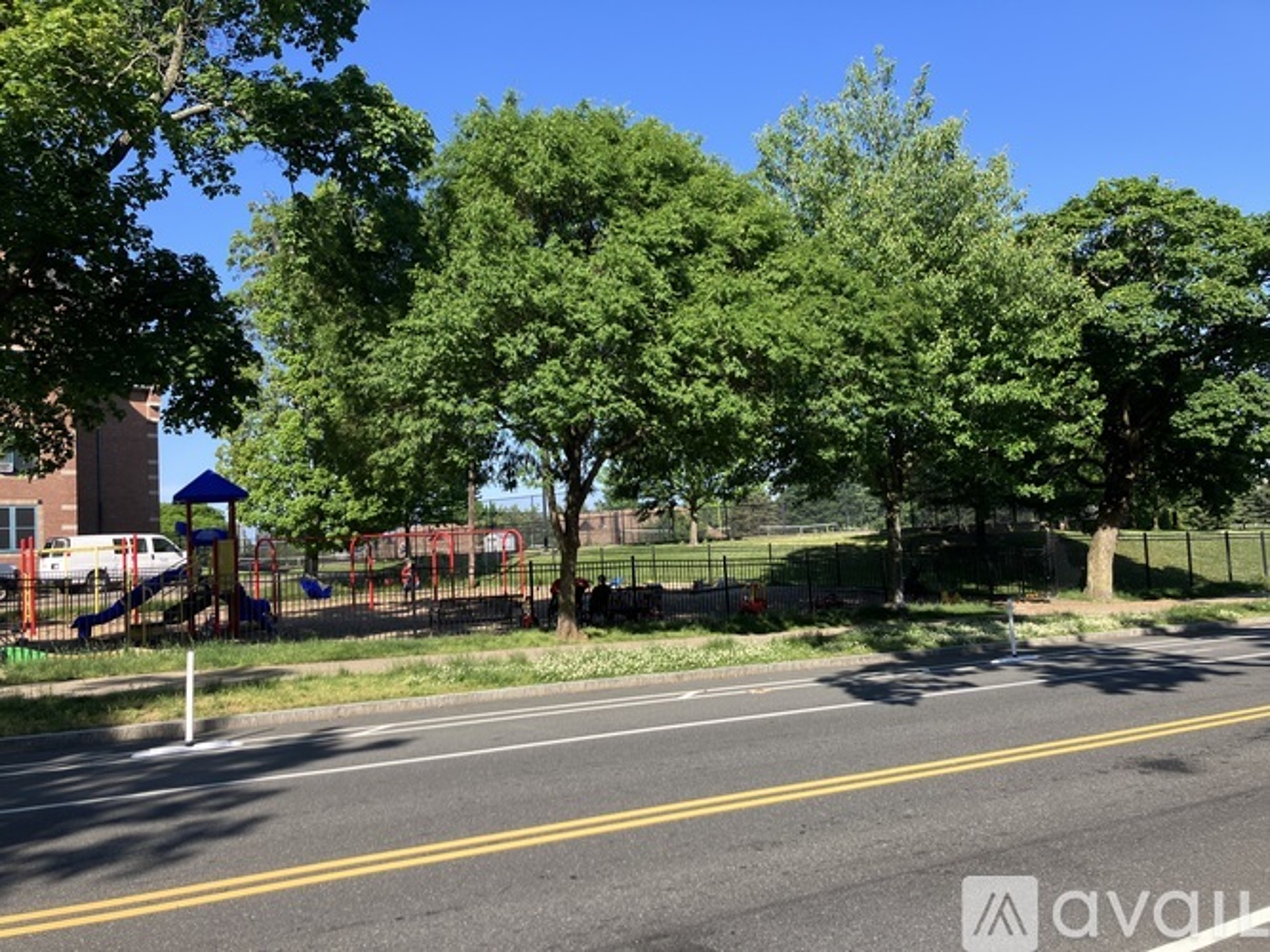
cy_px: 476
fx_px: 1027
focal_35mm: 28
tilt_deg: +5.2
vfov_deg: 49.7
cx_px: 635
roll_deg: +3.7
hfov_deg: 63.5
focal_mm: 3.99
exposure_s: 1/813
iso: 32
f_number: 1.8
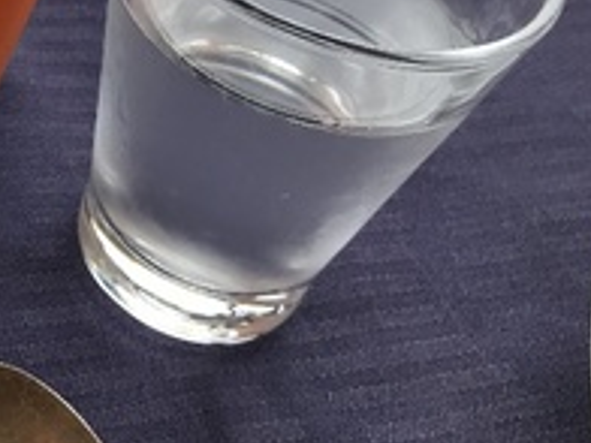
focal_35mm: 80
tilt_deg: -38.3
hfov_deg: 21.5
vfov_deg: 17.6
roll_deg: -6.3
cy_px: -72
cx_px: -223
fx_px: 1366
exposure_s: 1/157
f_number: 1.8
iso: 20
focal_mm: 3.99
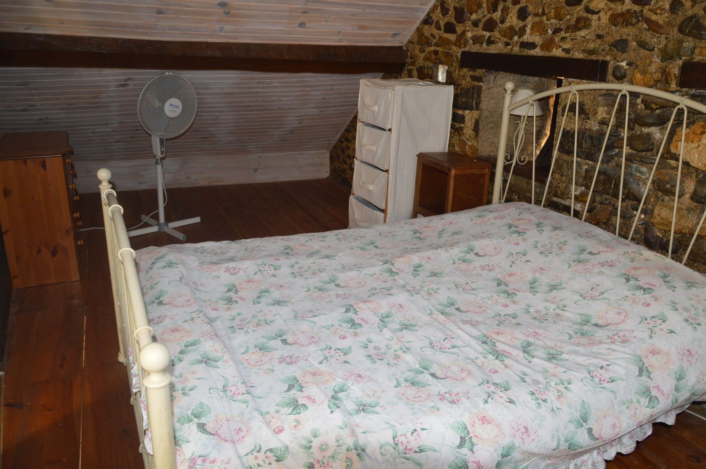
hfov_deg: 67.4
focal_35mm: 27
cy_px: 234
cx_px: 353
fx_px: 529
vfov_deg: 47.9
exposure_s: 1/60
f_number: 3.5
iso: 450
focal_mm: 18
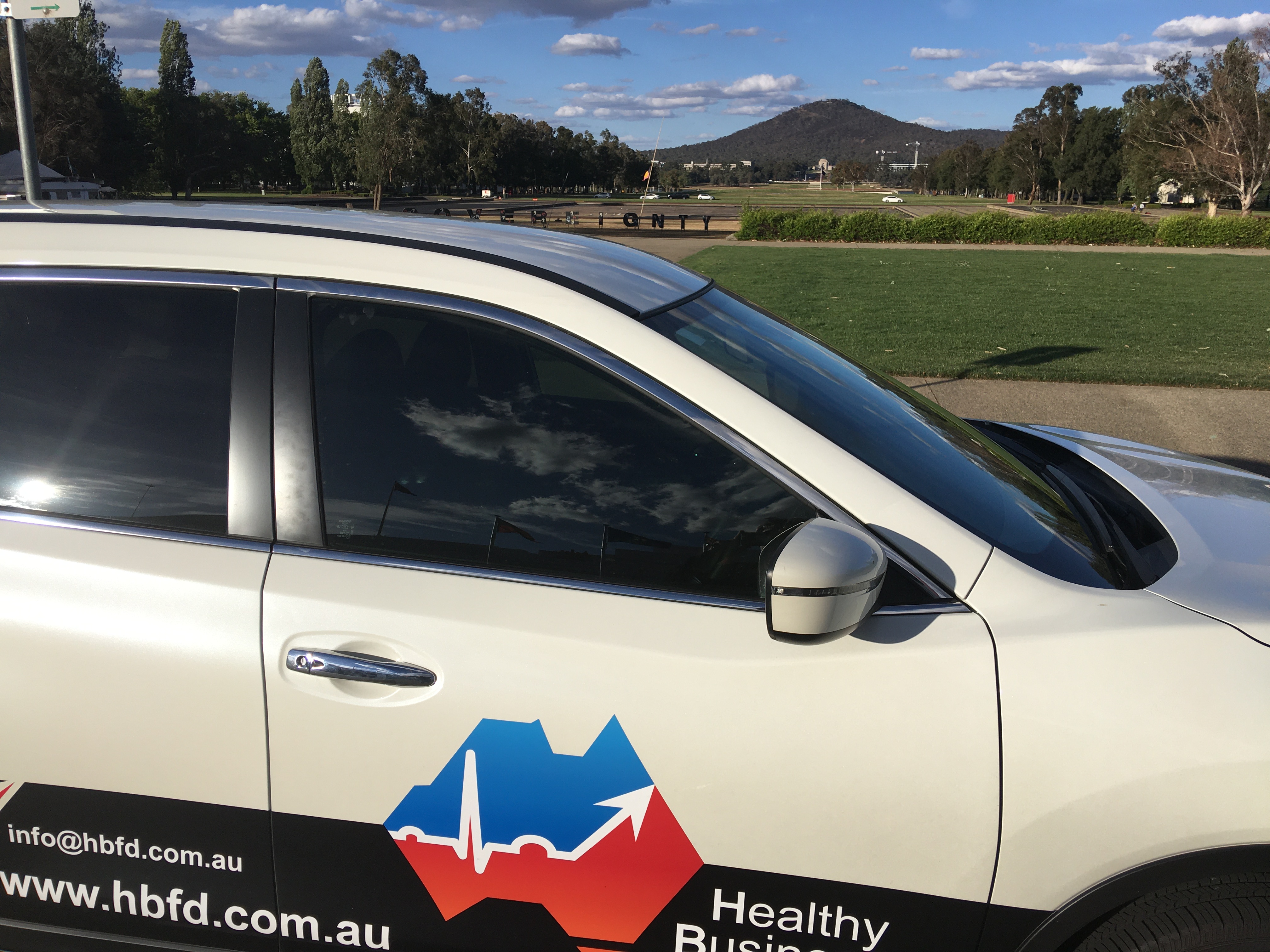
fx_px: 1064
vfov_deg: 48.2
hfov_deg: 61.7
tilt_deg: -15.2
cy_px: 476
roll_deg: -0.3
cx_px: 635
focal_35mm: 29
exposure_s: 1/2262
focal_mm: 4.15
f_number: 2.2
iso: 25
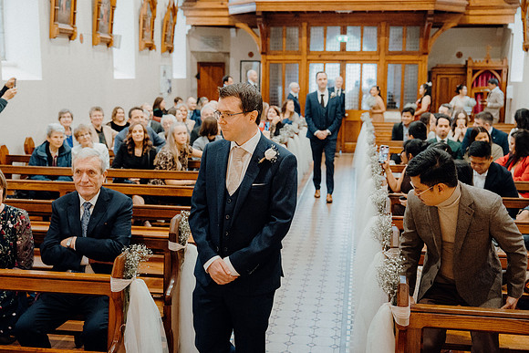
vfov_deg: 31.2
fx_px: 632
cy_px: 176
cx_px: 264
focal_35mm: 43
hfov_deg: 45.4
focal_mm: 43
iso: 5000
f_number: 3.5
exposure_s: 1/160
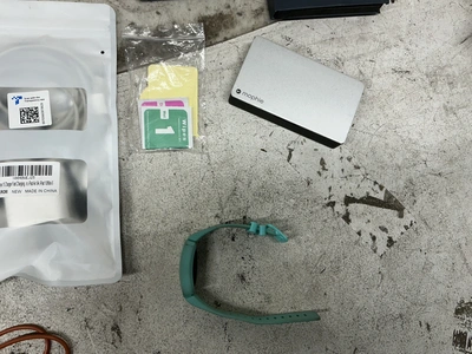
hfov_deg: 63.4
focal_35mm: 28
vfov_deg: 49.7
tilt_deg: -77.7
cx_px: 236
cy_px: 177
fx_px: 382
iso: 32
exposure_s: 1/120
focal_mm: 3
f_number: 1.8
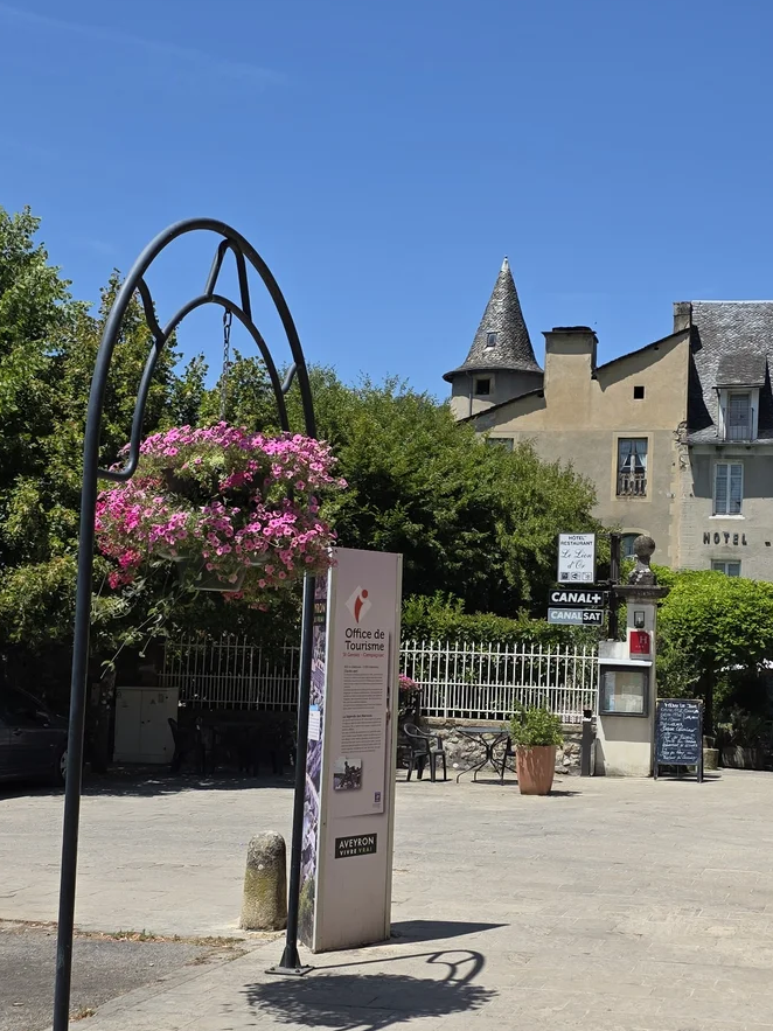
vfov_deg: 38.2
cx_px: 517
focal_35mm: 50
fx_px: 1489
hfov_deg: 28.9
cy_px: 543
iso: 80
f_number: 1.7
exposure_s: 1/7061
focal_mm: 6.3
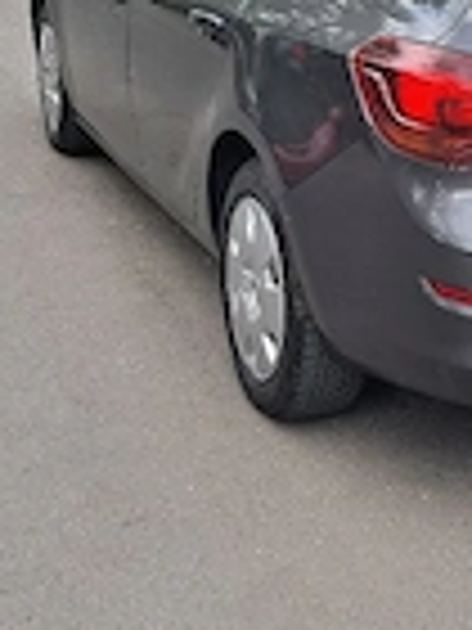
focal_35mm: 77
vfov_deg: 25.0
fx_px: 1400
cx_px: 445
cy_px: 144
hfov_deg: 18.7
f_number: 1.8
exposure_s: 1/286
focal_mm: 4
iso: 50
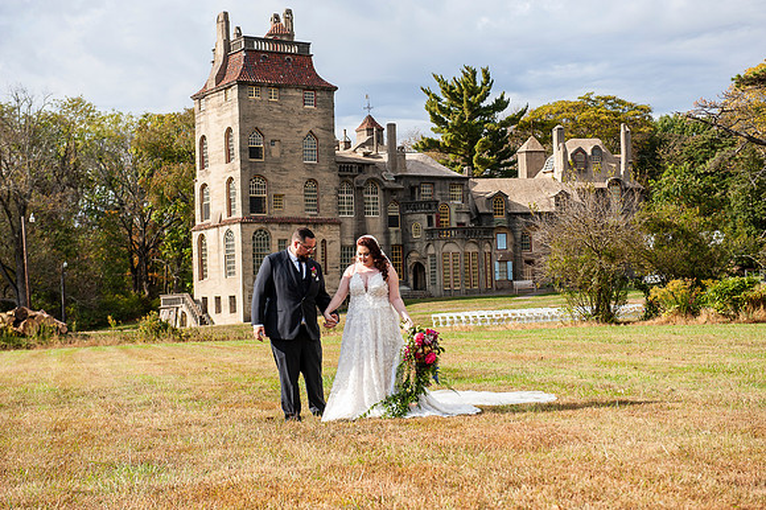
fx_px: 1276
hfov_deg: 33.4
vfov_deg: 22.6
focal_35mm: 60
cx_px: 383
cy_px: 255
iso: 200
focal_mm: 60
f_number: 5.6
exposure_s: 1/640
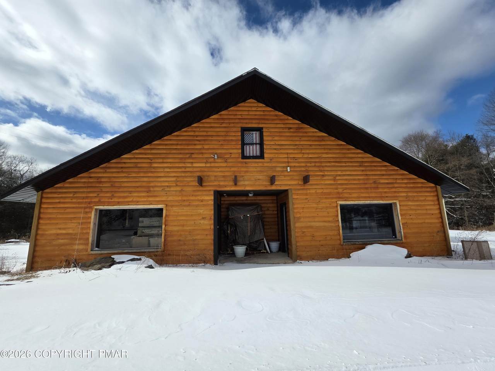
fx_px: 186
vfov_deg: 89.9
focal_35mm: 13
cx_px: 248
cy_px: 186
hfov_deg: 106.2
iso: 40
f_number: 1.9
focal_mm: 2.2
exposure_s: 1/3637
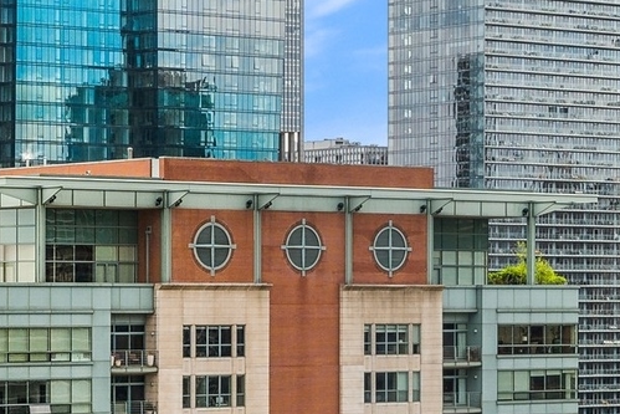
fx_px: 2515
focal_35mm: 146
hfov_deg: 13.9
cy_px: 286
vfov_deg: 9.4
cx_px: 42
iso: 200
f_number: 9.5
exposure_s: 1/250
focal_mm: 30
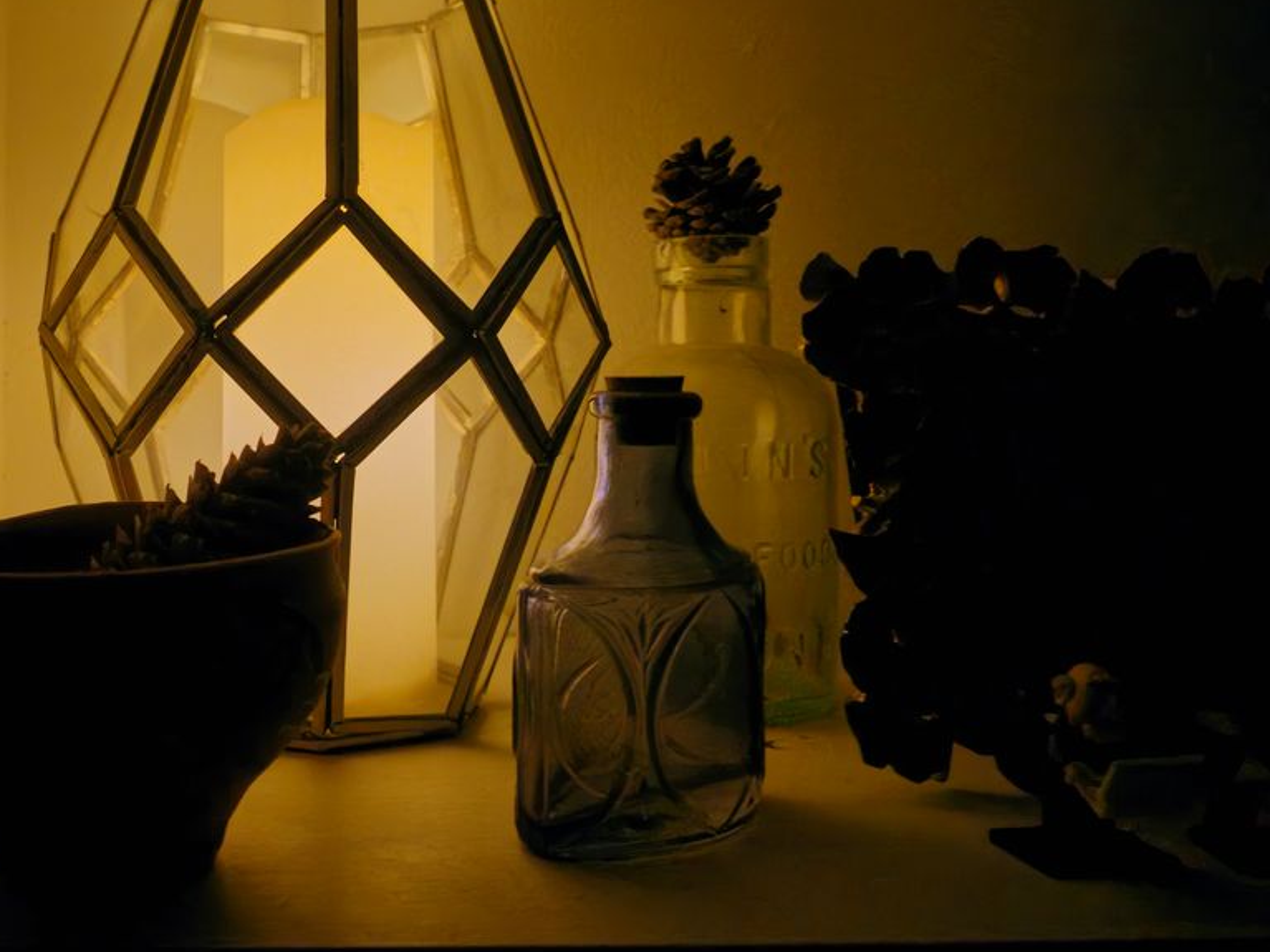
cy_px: 354
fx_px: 1321
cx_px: 305
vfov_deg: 39.4
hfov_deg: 49.2
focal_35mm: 36
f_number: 1.7
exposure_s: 1/10
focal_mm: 6.3
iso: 1000
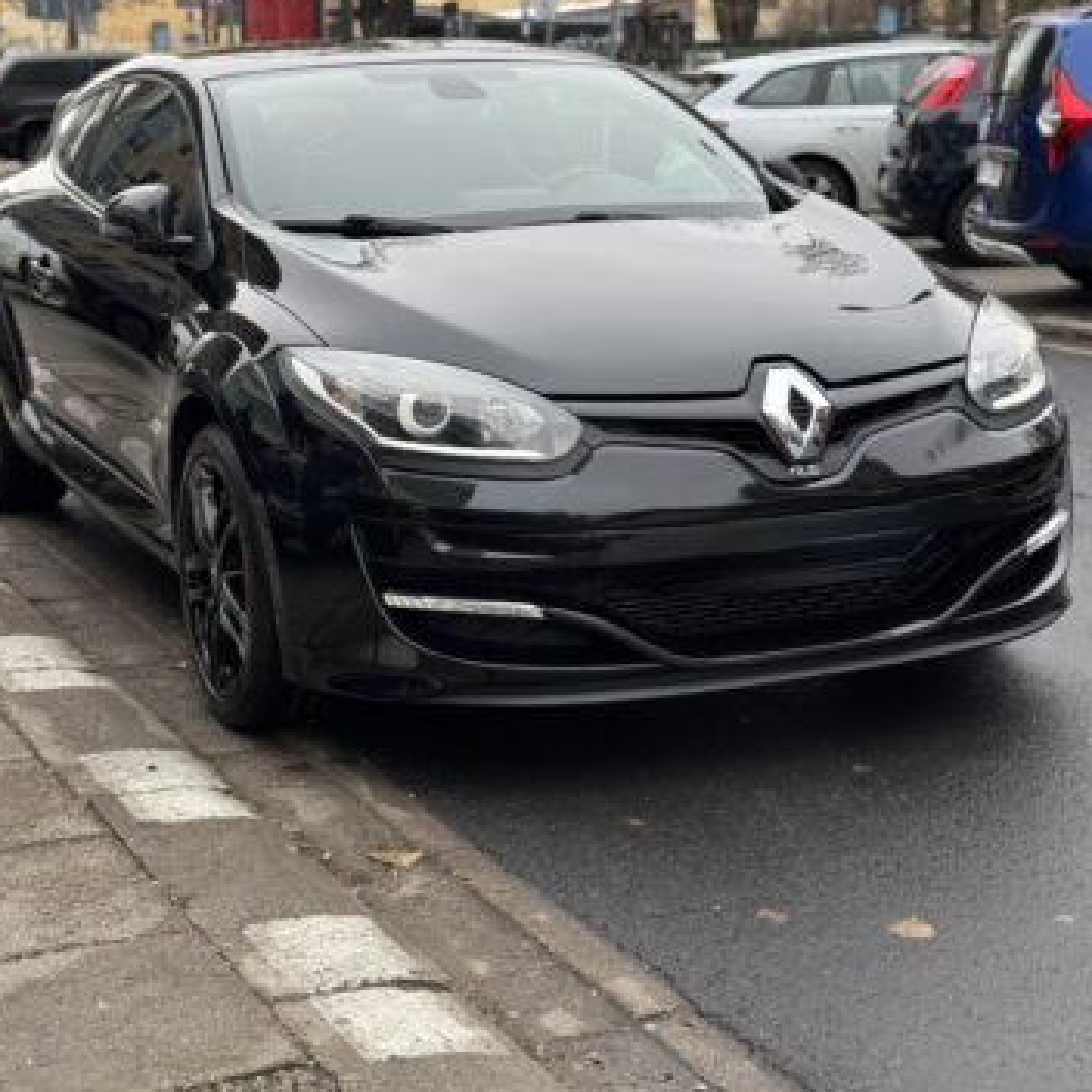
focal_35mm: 64
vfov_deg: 26.7
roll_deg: +0.4
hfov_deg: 26.9
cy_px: 355
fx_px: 2284
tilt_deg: -6.9
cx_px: 527
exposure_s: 1/131
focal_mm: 6.76
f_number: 1.78
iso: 50
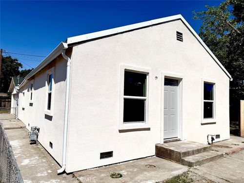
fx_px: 169
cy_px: 92
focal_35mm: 24
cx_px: 122
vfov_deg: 56.8
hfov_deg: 71.6
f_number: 1.78
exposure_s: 1/22727
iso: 100
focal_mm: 6.76
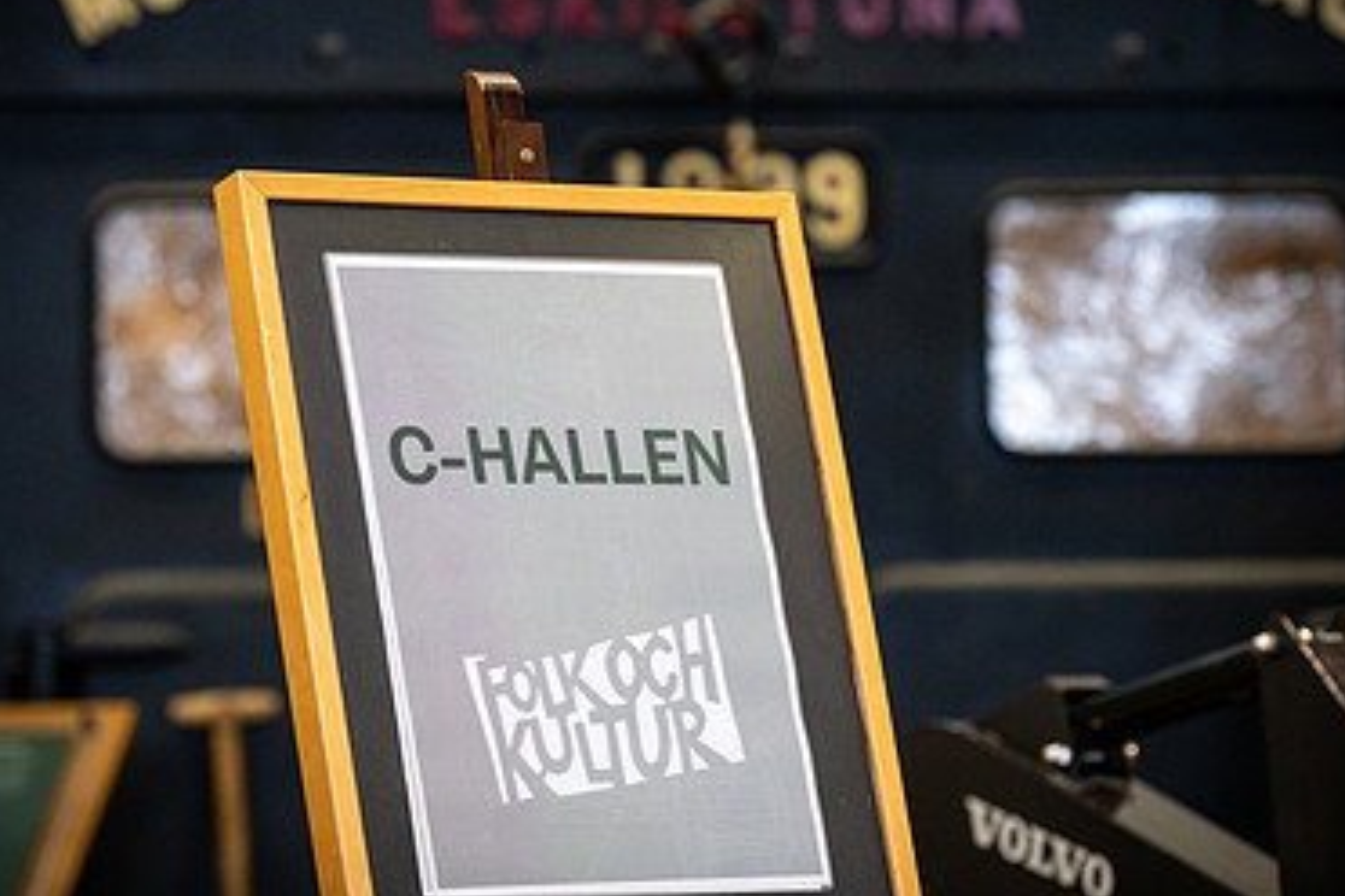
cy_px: 446
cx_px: 694
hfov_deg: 11.9
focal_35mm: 173
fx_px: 6463
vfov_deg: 7.9
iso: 3200
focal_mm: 111
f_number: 2.8
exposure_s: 1/200
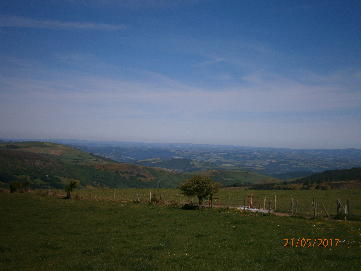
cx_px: 180
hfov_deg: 32.2
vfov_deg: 24.4
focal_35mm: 60
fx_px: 626
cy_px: 136
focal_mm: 10.7
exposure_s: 1/2000
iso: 80
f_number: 3.9
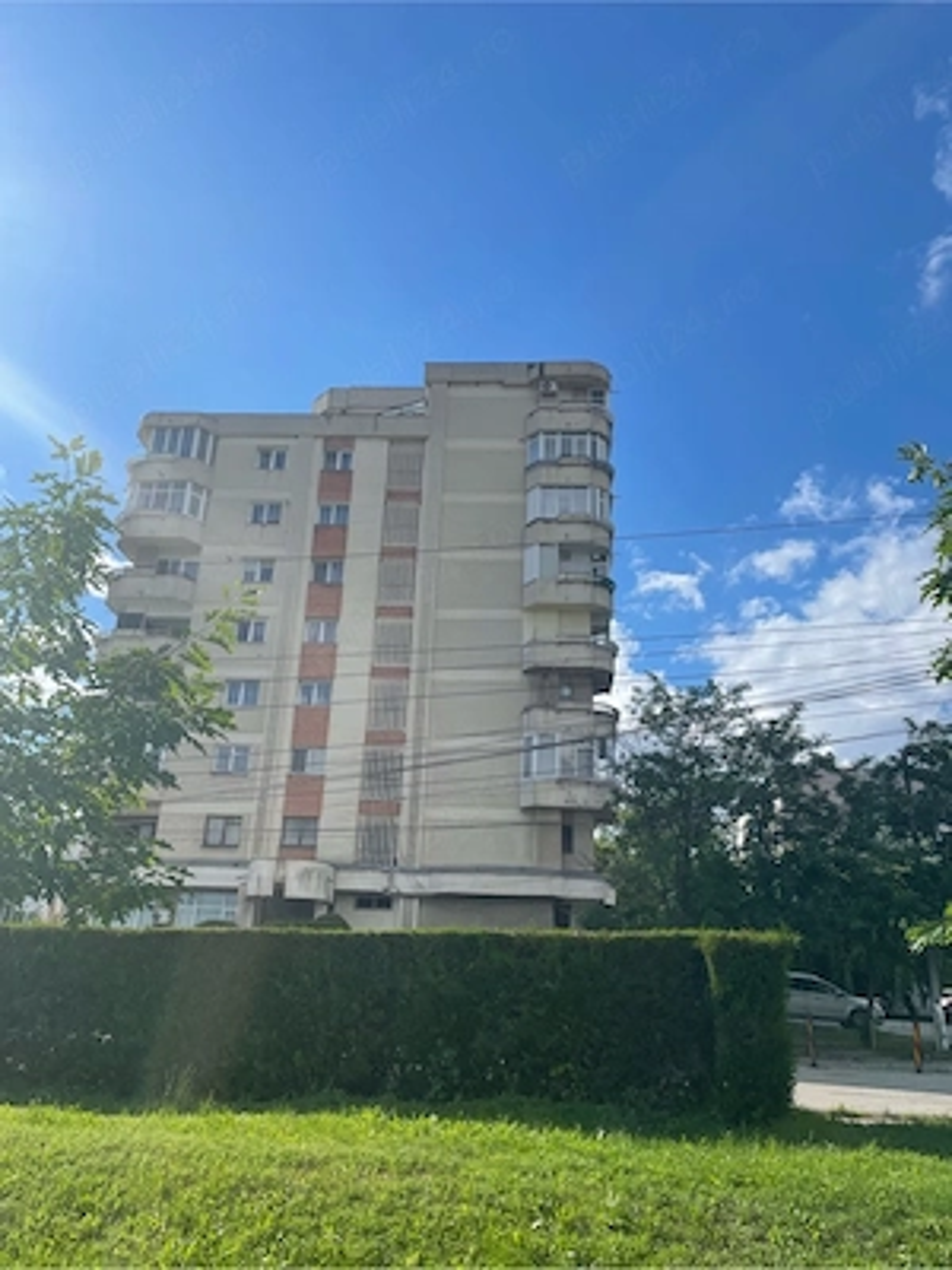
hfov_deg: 53.1
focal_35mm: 26
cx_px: 476
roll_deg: -2.0
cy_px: 635
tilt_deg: +22.0
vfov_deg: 67.3
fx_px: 953
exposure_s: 1/4292
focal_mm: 4.2
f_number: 1.6
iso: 32
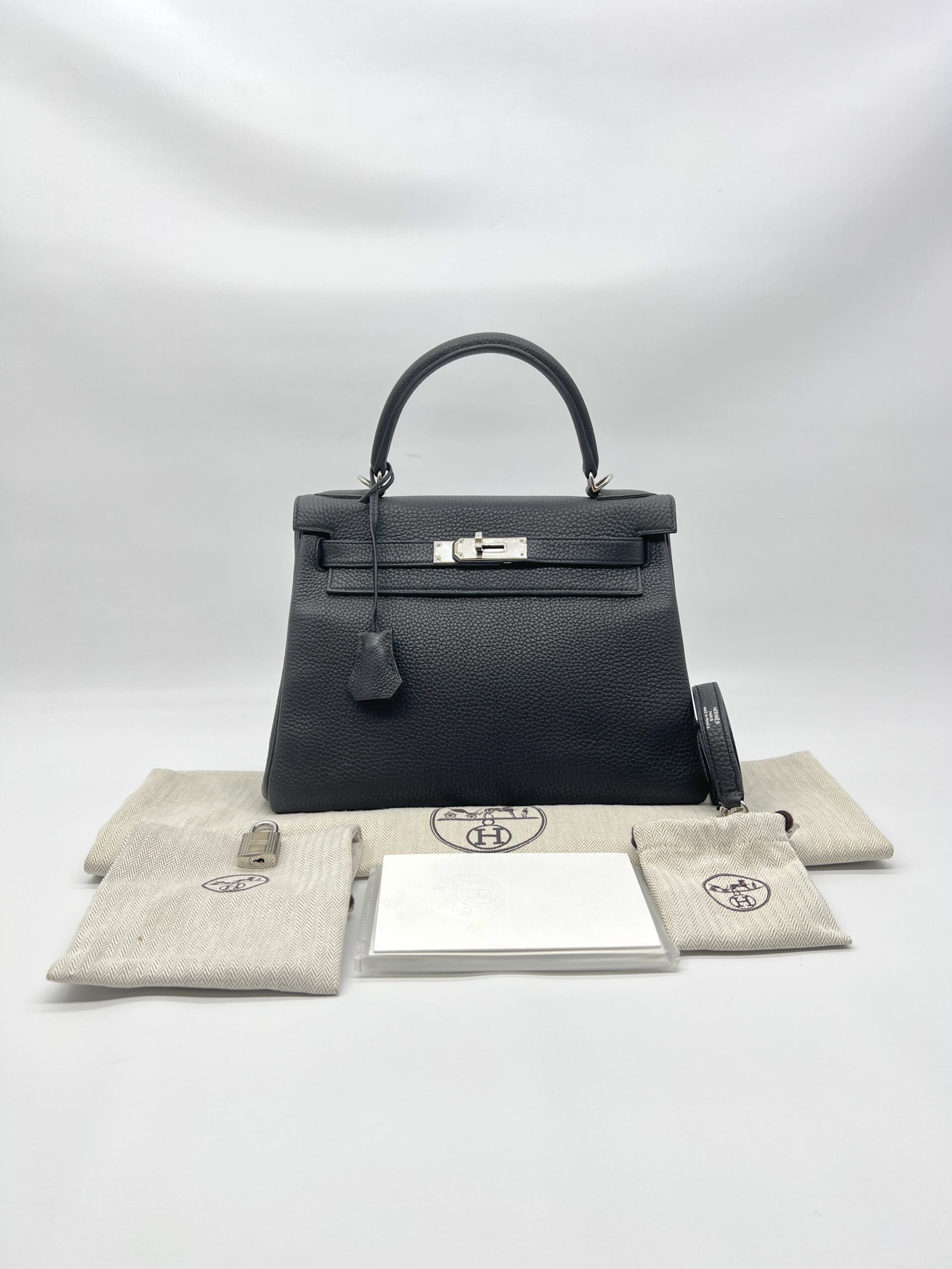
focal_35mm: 26
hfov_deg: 53.1
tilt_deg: -12.1
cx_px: 476
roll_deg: +0.5
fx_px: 953
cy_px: 634
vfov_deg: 67.3
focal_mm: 5.7
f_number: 1.5
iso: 32
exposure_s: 1/151
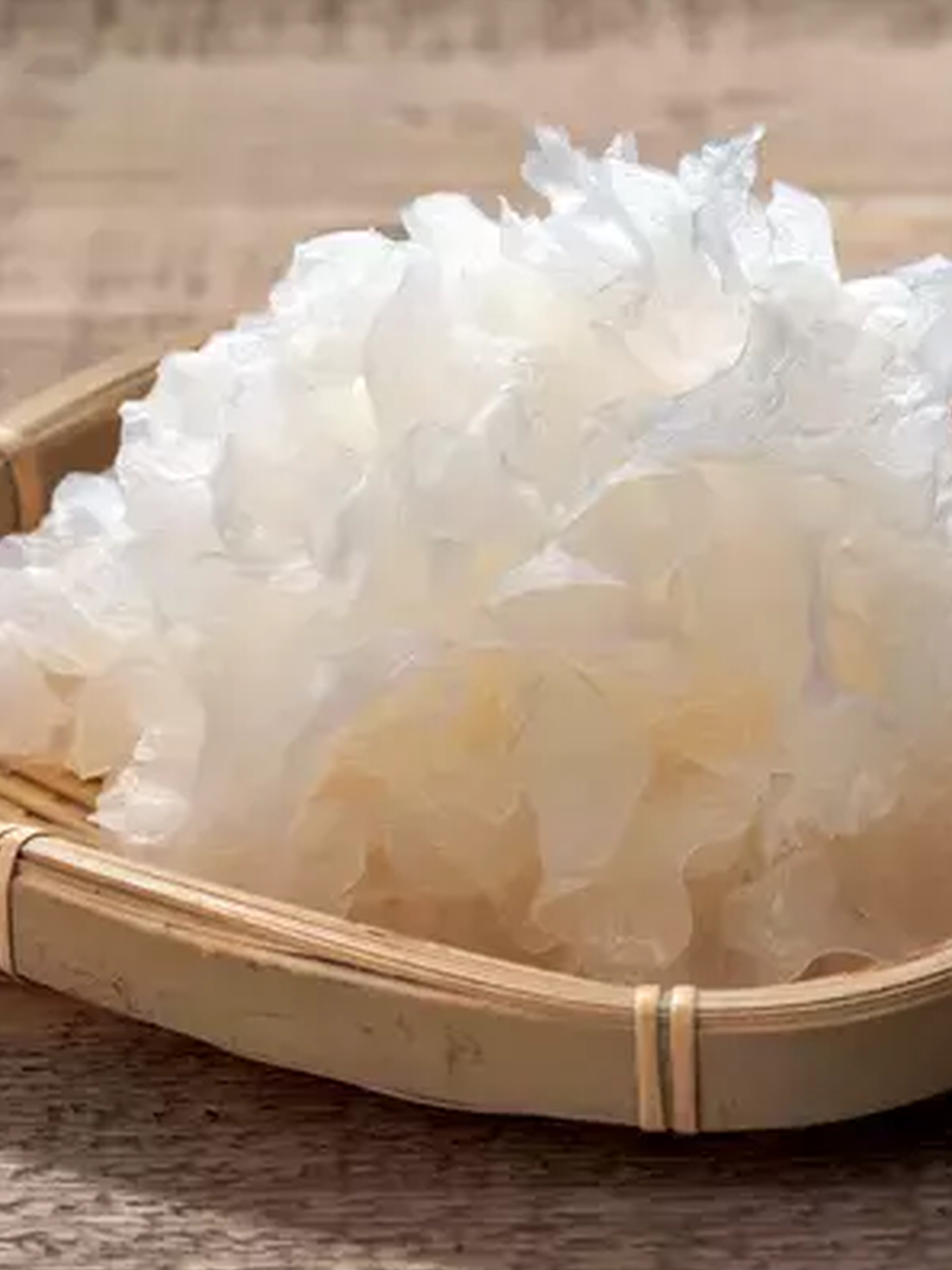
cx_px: 548
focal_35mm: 131
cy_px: 638
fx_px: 4804
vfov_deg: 15.1
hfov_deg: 11.3
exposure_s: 1/100
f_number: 14
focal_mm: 90
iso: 100
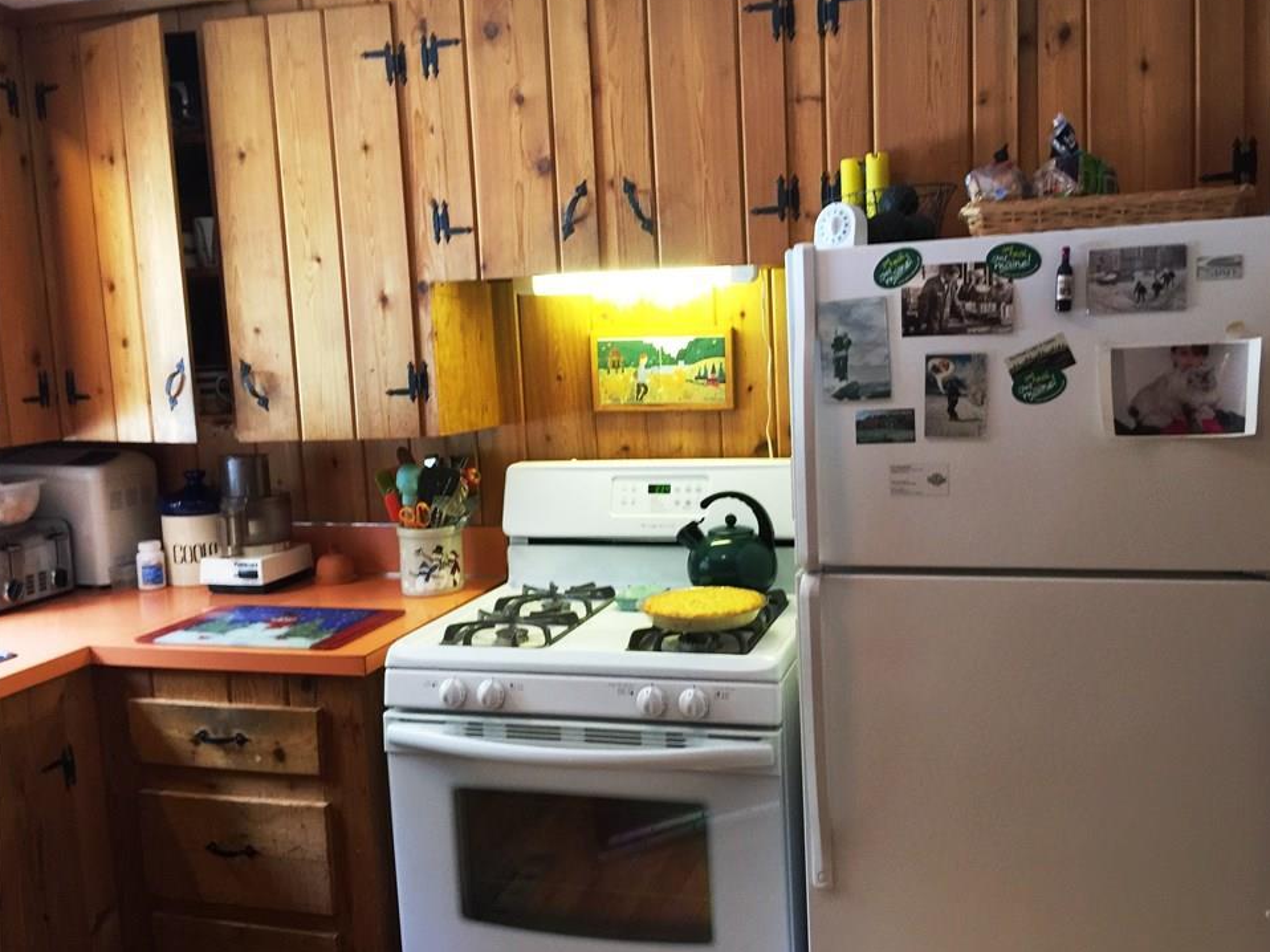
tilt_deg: -6.6
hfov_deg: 58.3
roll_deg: +2.6
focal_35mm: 31
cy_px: 468
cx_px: 672
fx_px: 1137
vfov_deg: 45.4
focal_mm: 4.15
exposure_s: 1/15
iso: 100
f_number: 2.2
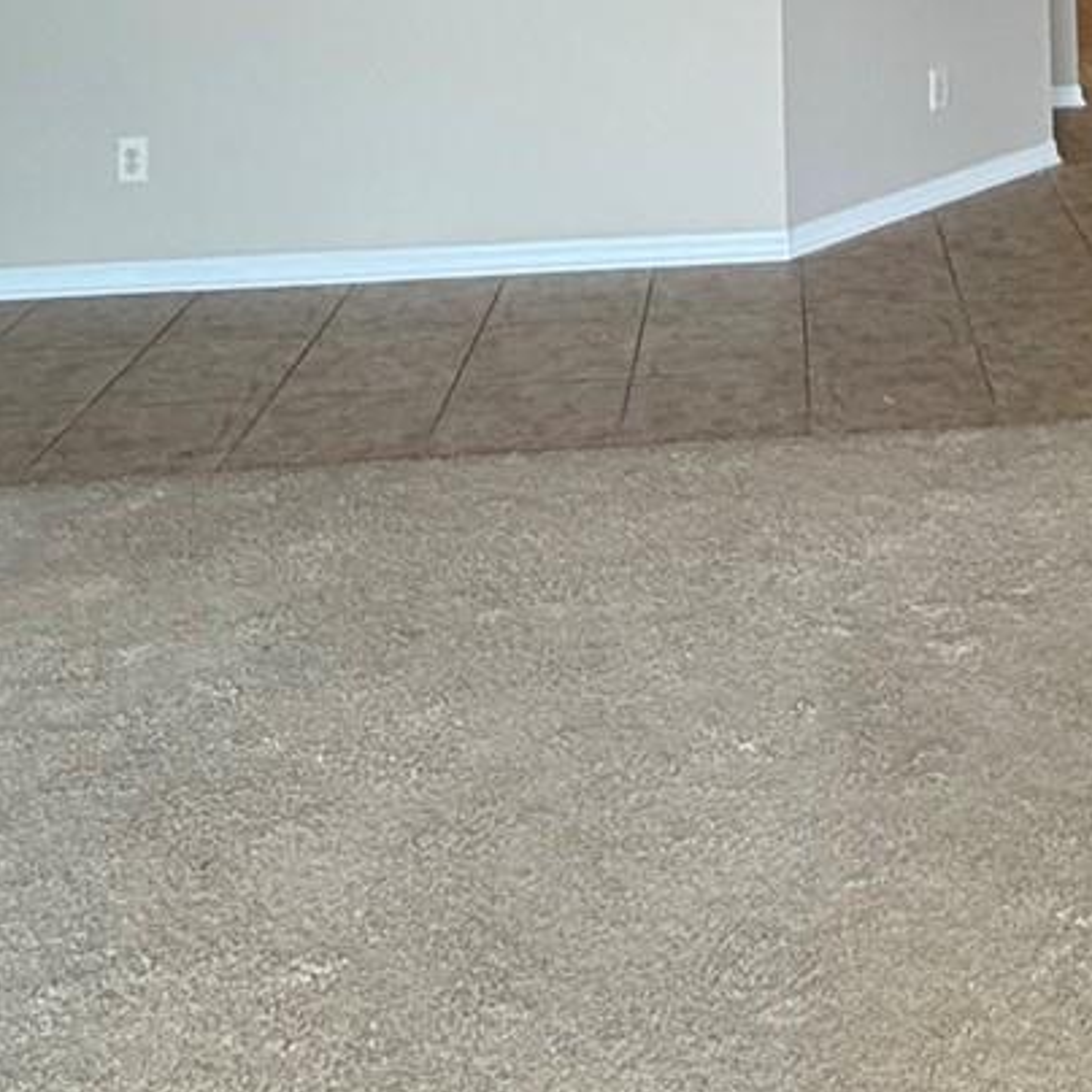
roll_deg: +1.4
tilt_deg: +3.3
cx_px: 927
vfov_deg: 27.9
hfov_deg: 33.3
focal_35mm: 49
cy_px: -370
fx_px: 1749
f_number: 2.2
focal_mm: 2.22
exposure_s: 1/60
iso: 250
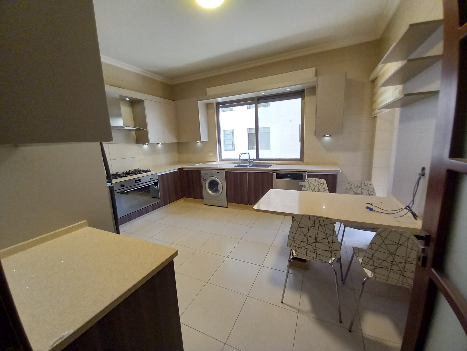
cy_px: 176
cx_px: 234
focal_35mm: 13
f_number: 2.2
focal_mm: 1.13
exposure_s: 1/50
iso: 125
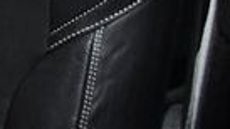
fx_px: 805
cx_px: -254
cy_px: -161
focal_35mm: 132
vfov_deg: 8.5
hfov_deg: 13.5
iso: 3600
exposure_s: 1/60
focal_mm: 18
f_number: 3.5
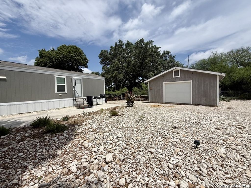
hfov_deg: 102.1
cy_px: 94
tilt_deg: -1.3
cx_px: 126
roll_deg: +1.6
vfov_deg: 85.7
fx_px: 102
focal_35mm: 14
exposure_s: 1/5155
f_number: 2.2
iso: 50
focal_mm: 2.22
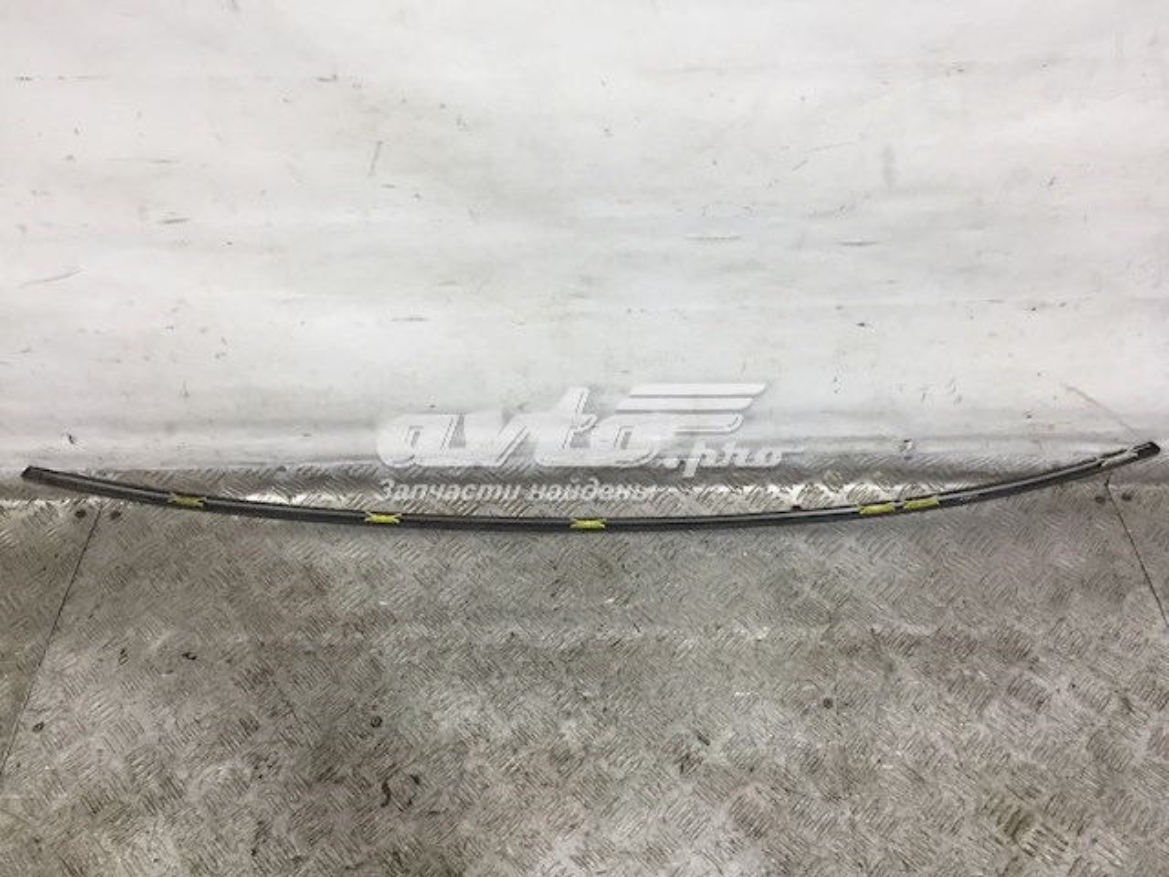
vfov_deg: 48.2
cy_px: 438
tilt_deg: -48.7
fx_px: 979
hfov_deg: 61.7
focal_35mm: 29
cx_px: 584
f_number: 2.2
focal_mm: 4.15
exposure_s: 1/33
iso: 50
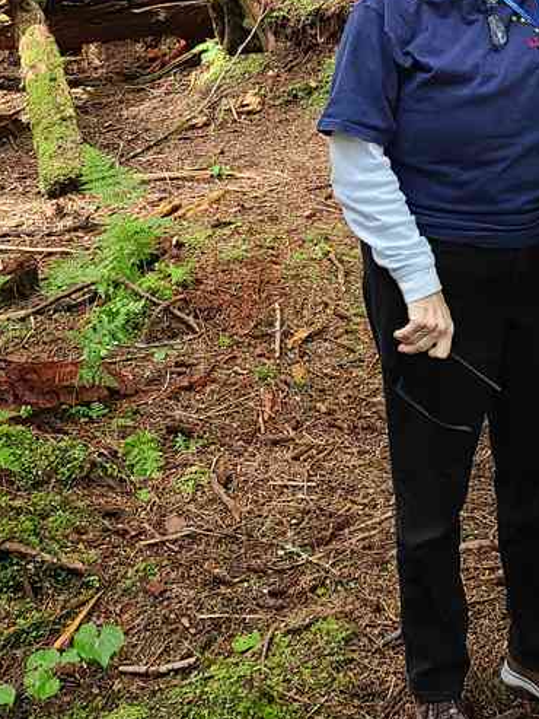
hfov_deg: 20.1
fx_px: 1494
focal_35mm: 72
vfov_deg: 25.1
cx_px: 475
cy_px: -75
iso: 200
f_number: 1.8
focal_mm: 5.4
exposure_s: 1/60
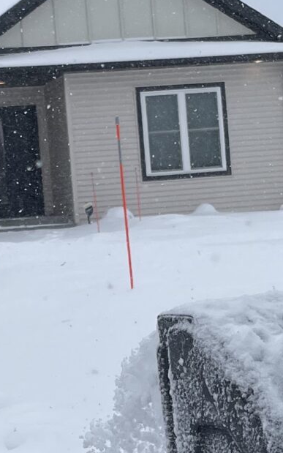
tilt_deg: -7.8
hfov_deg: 11.5
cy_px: 277
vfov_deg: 18.3
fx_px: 1406
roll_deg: +5.4
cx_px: 85
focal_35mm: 114
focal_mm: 4.2
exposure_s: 1/3300
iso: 32
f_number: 1.6
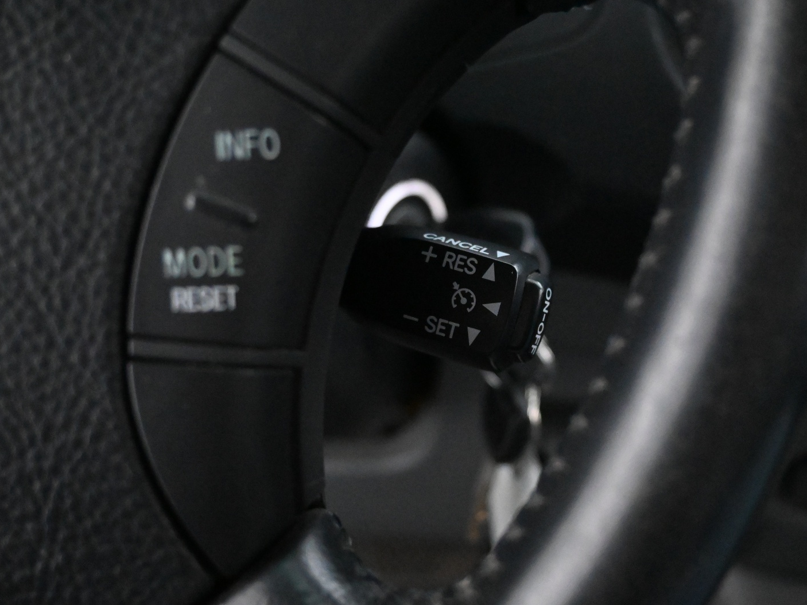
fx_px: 969
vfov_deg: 34.7
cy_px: 309
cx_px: 445
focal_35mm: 42
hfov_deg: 45.2
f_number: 4.2
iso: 11400
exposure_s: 1/40
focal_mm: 25
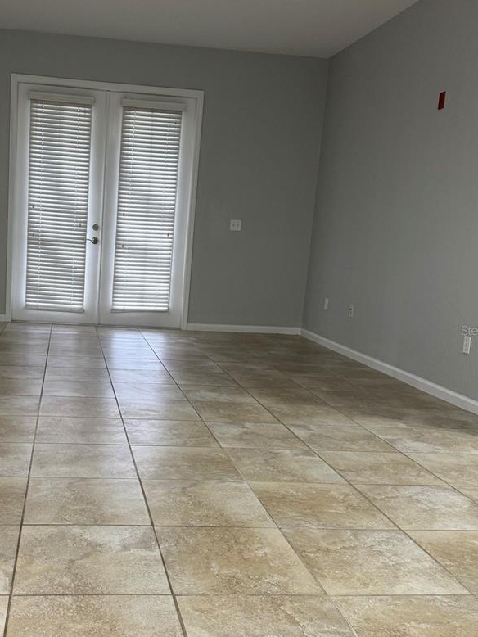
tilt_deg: -9.6
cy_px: 330
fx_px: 681
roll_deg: -3.2
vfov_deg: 50.1
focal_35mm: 37
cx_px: 151
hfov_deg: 38.2
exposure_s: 1/60
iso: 250
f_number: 1.78
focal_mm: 6.76
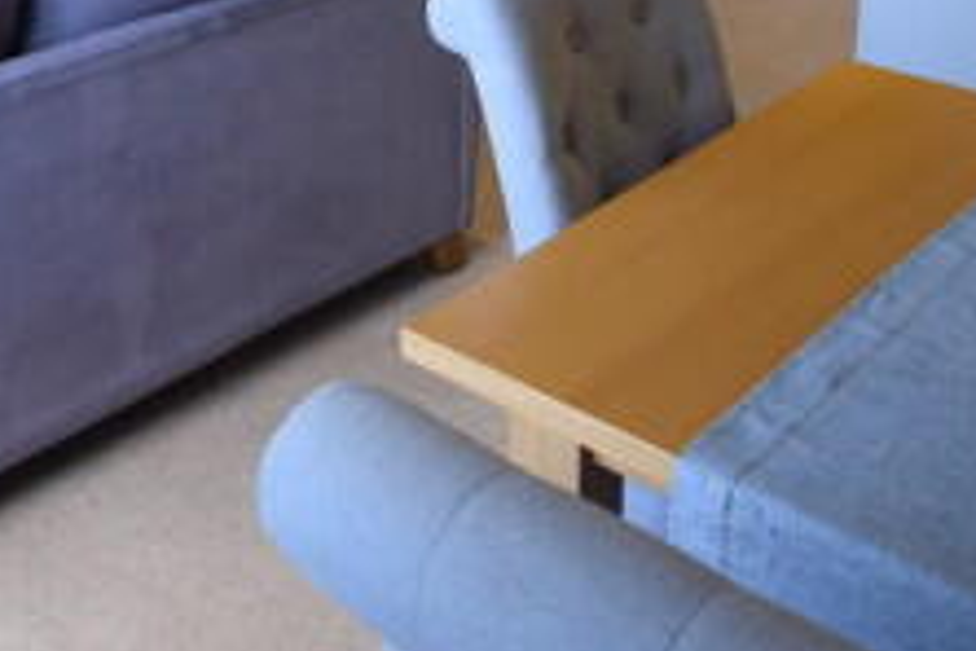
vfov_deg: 23.5
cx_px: 275
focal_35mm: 53
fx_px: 1437
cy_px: -112
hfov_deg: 36.8
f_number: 4.5
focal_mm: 12
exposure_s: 1/80
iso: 400
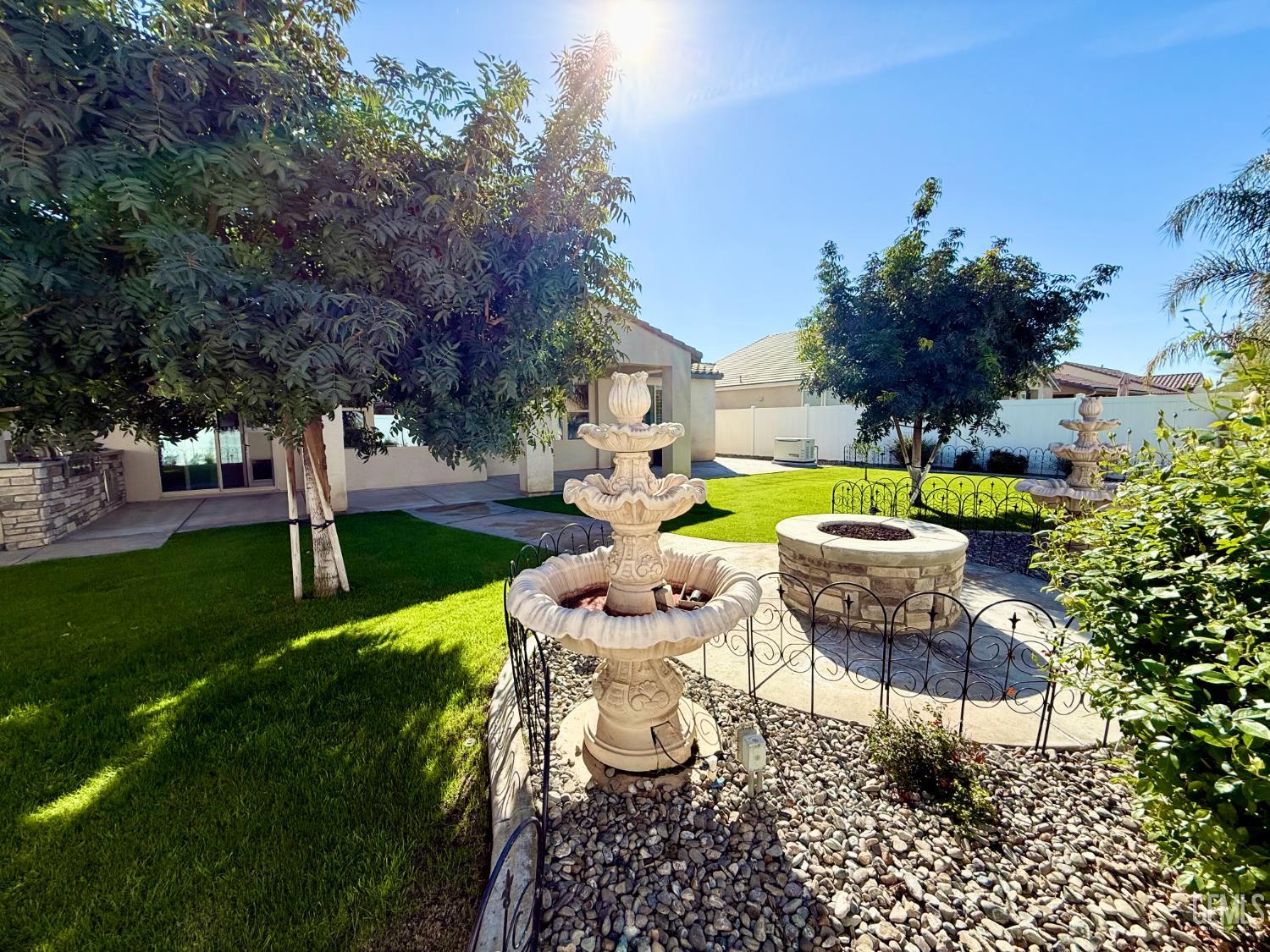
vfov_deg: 85.7
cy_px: 476
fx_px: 514
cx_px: 635
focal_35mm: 14
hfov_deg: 102.1
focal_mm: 2.22
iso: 50
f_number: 2.2
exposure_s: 1/1745
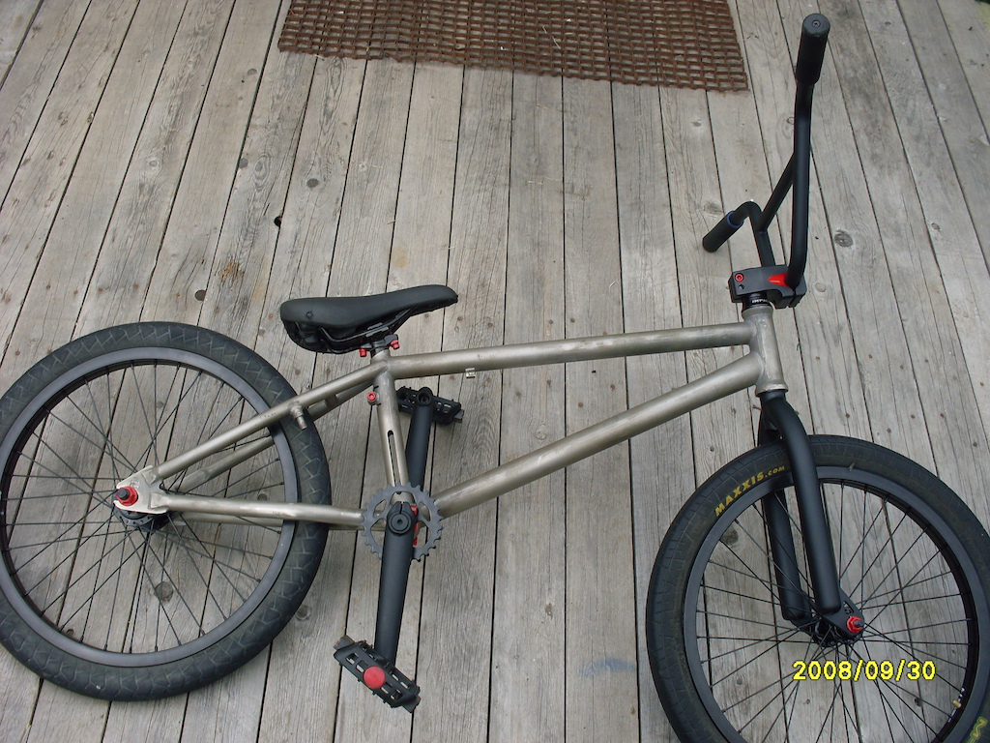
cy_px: 372
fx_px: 1087
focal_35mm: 38
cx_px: 495
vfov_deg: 37.7
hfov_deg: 49.0
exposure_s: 1/90
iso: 80
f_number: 8.4
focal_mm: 6.3
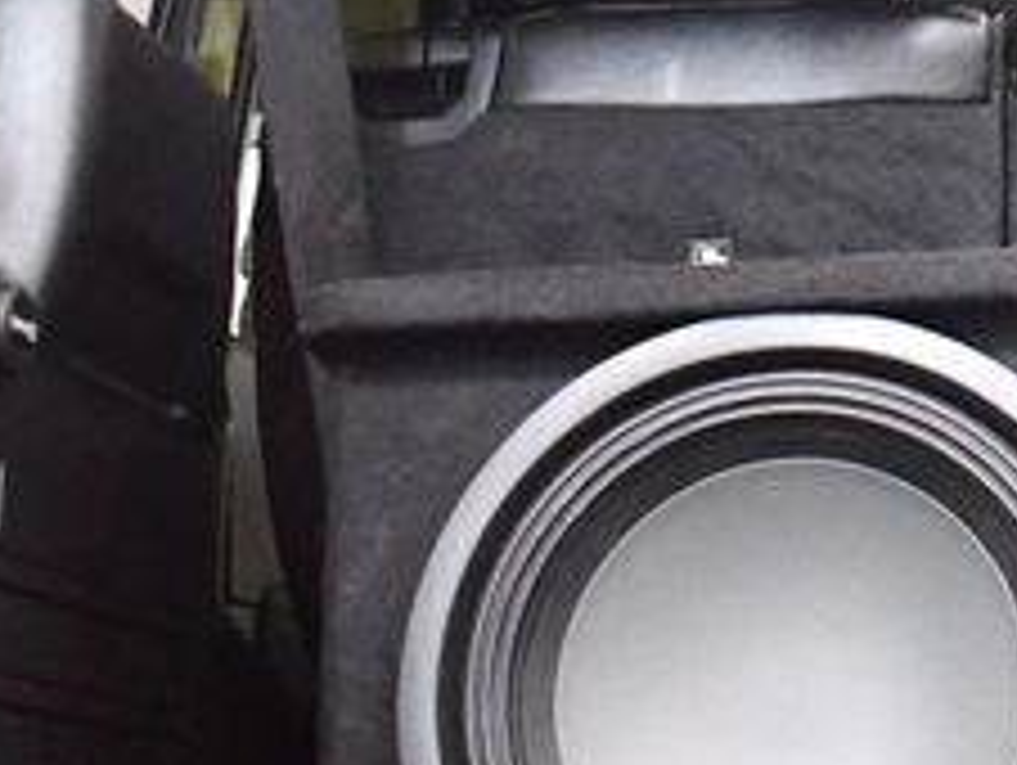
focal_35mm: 98
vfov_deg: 14.8
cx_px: 1390
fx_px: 2882
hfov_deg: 18.4
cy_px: -18
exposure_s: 1/60
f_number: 3.5
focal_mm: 18
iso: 9000
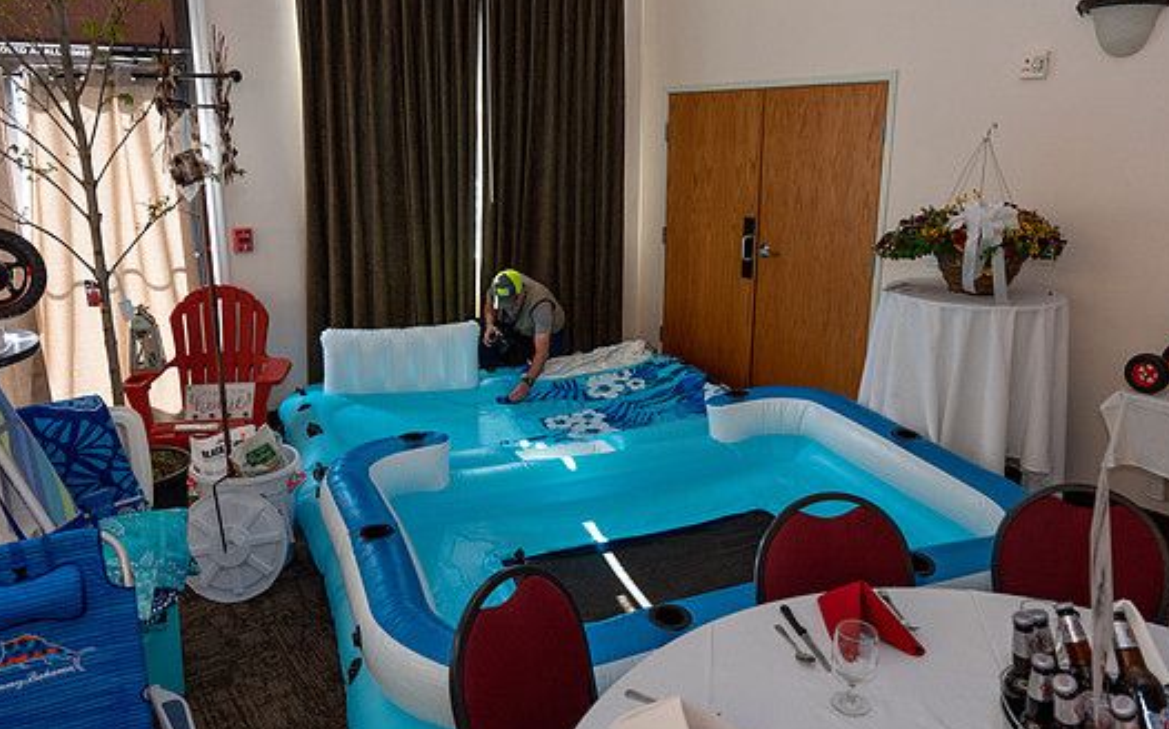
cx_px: 564
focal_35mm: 27
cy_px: 332
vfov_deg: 45.9
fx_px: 860
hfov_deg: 68.4
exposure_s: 1/250
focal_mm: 24
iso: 1000
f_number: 5
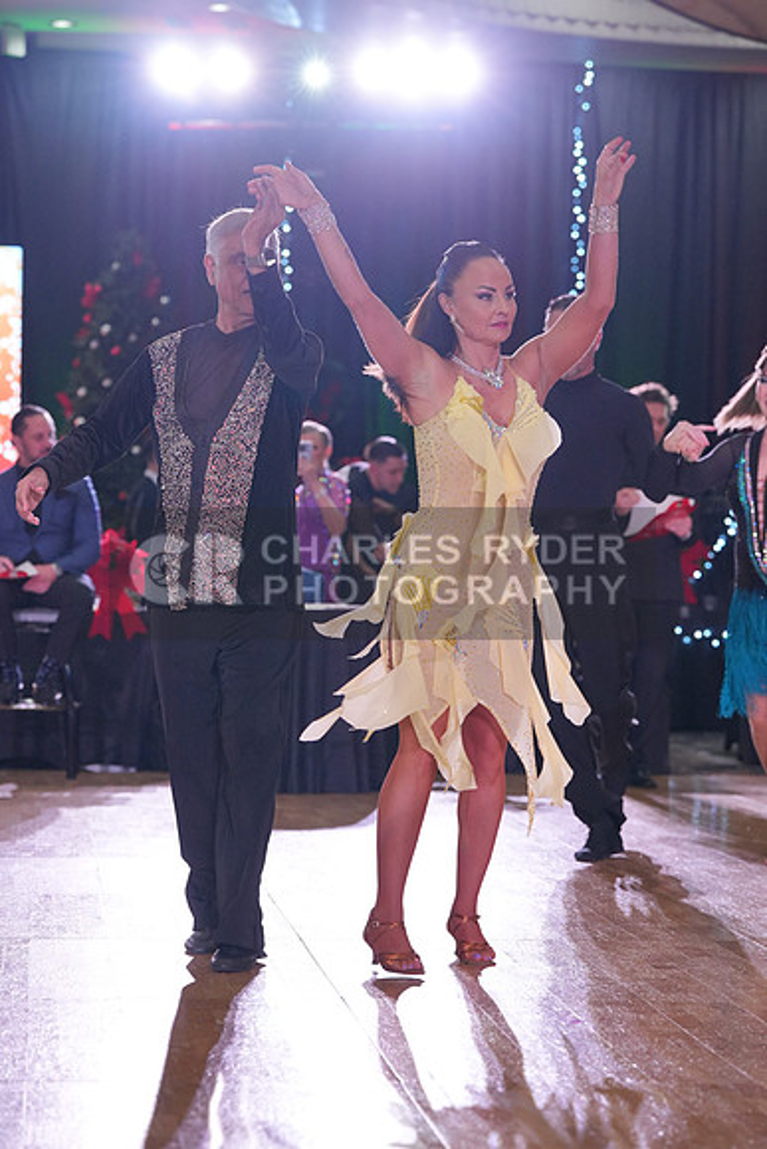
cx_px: 384
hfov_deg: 13.8
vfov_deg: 20.6
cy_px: 574
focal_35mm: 99
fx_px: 3162
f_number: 4
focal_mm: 99
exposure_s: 1/500
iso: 2000
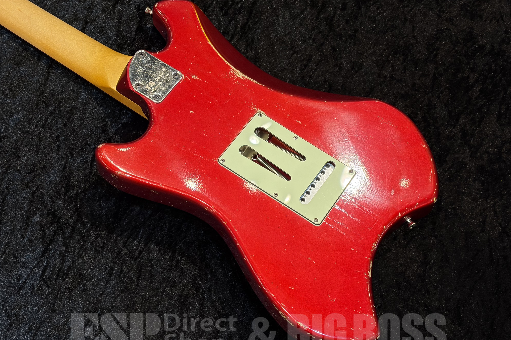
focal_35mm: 55
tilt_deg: -66.9
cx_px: 259
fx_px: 781
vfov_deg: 24.6
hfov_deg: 36.2
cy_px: 171
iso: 80
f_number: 1.6
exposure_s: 1/60
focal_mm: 5.96
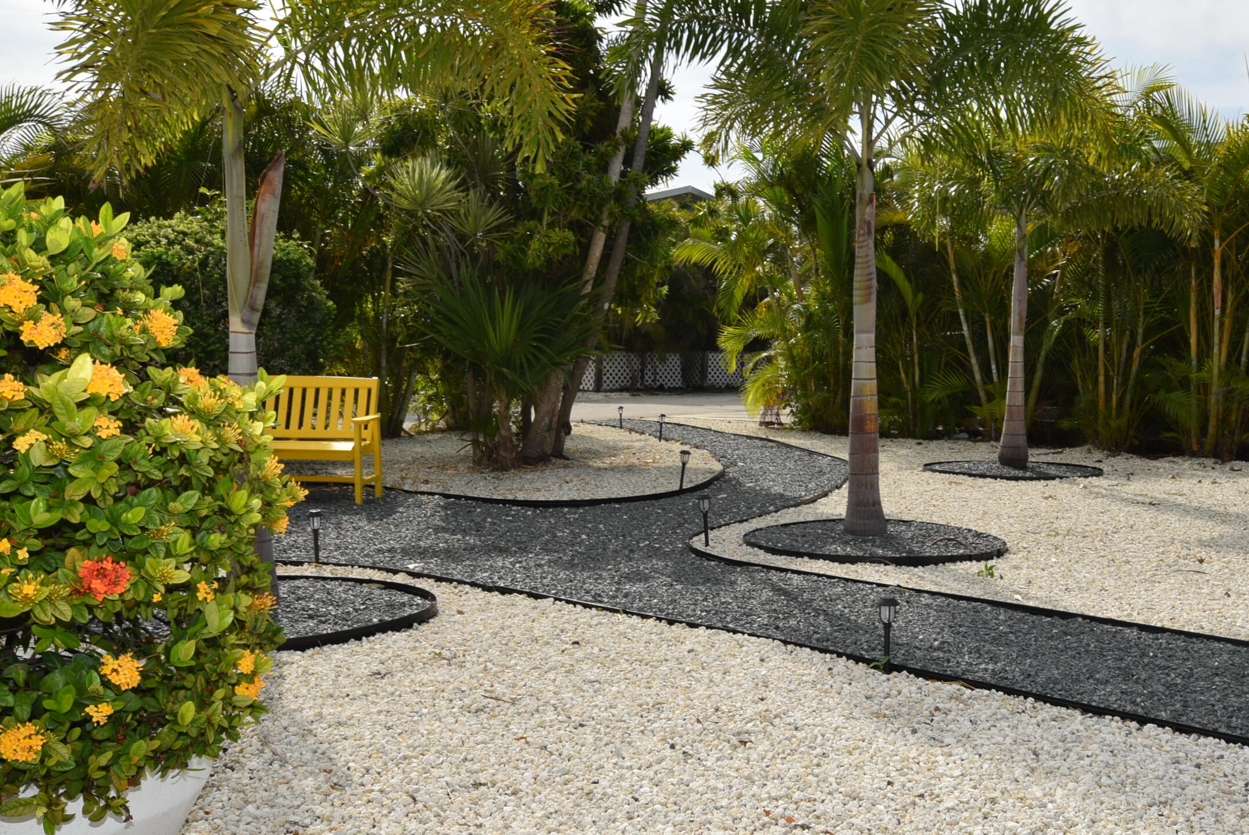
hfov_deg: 48.5
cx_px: 744
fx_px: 1378
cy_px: 458
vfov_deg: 33.7
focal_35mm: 40
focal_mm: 19
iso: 100
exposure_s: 1/200
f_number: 11
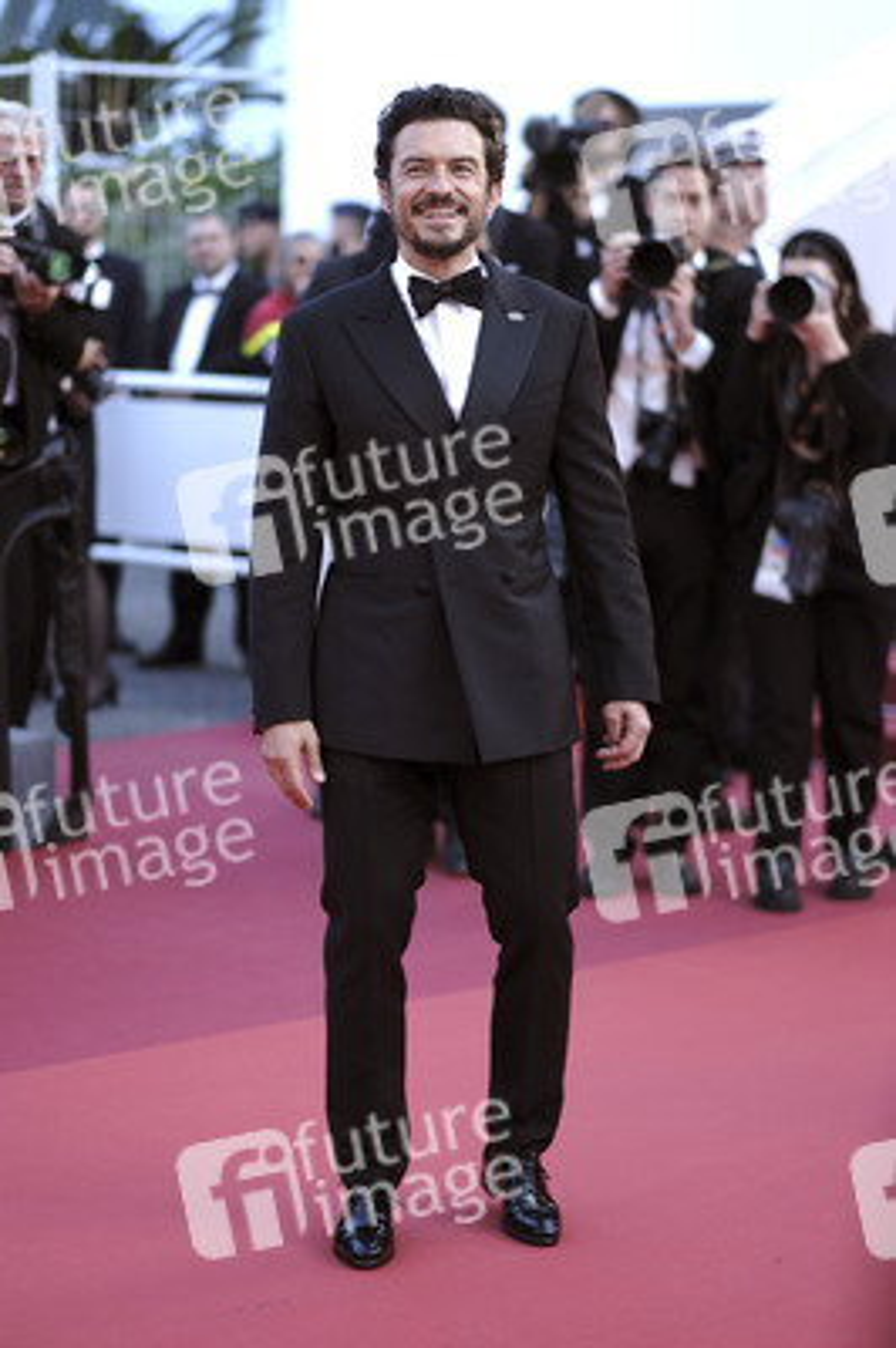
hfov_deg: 16.2
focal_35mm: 84
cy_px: 674
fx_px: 3141
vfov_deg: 24.2
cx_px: 448
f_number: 1.2
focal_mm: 56
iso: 80
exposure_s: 1/500
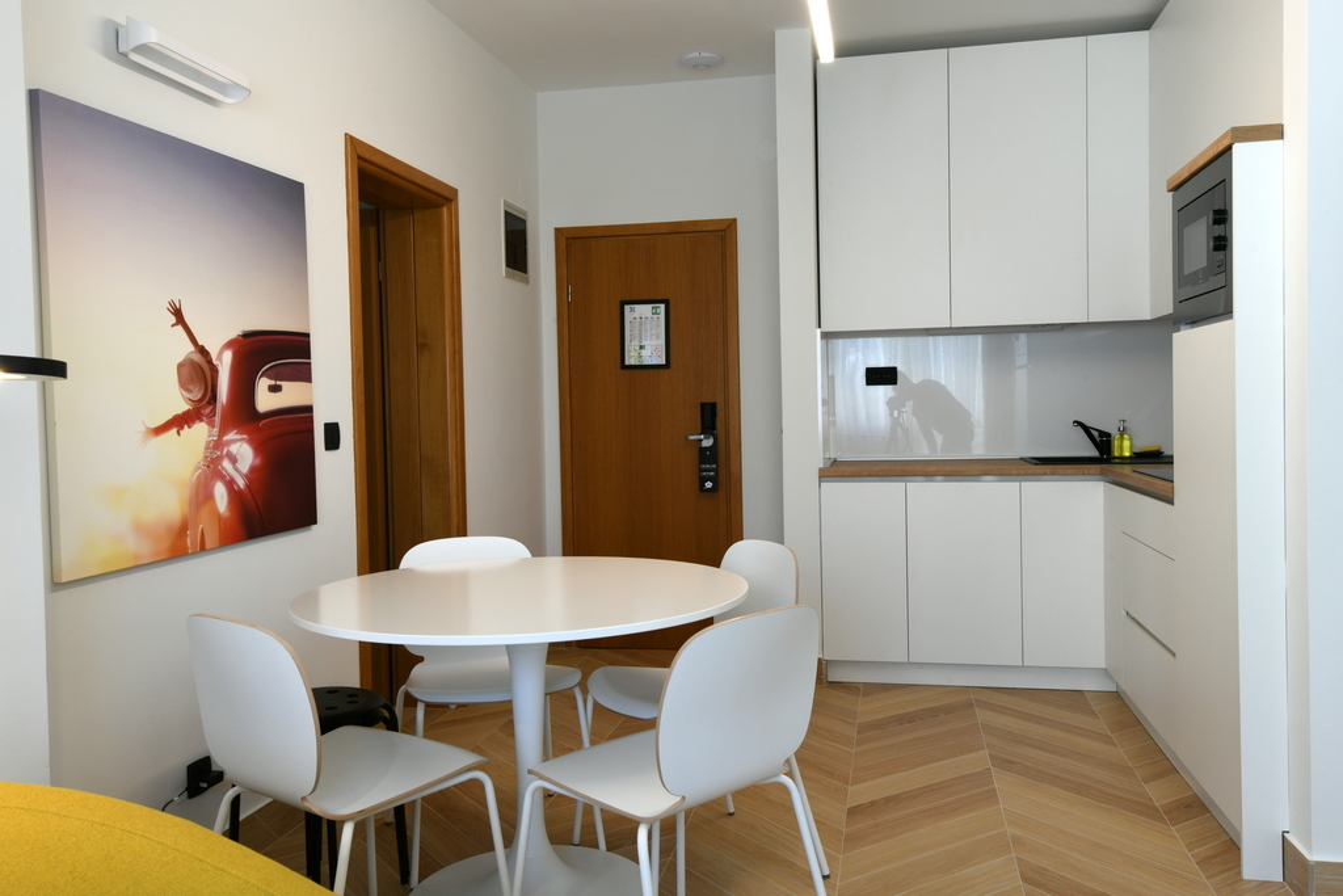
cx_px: 672
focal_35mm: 29
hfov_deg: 63.7
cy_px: 448
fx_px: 1082
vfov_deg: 45.0
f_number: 14
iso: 160
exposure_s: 1/5
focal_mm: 29
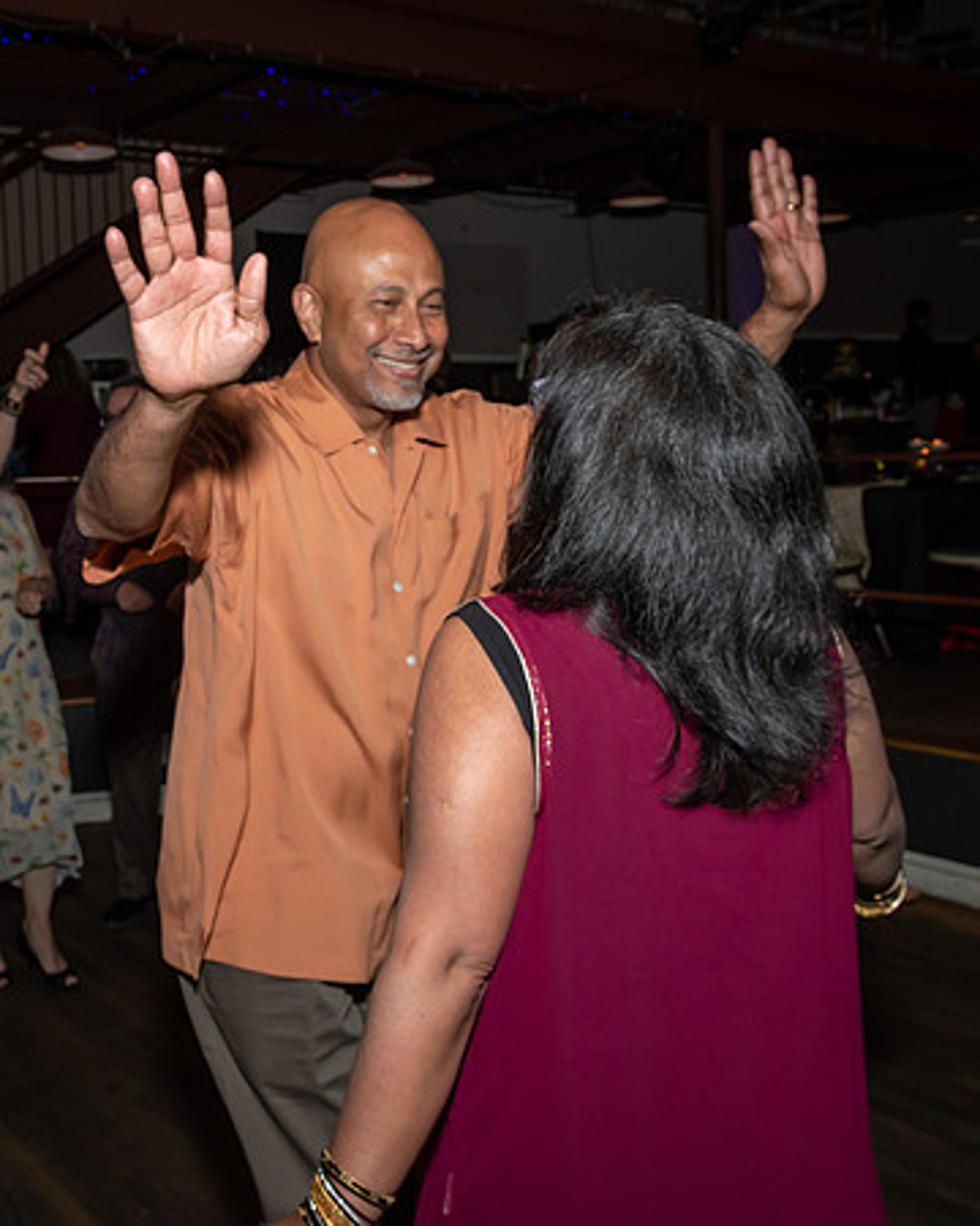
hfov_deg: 38.4
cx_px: 345
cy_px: 570
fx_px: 1393
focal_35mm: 38
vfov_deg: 47.5
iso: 400
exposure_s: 1/250
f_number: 6.3
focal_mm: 17
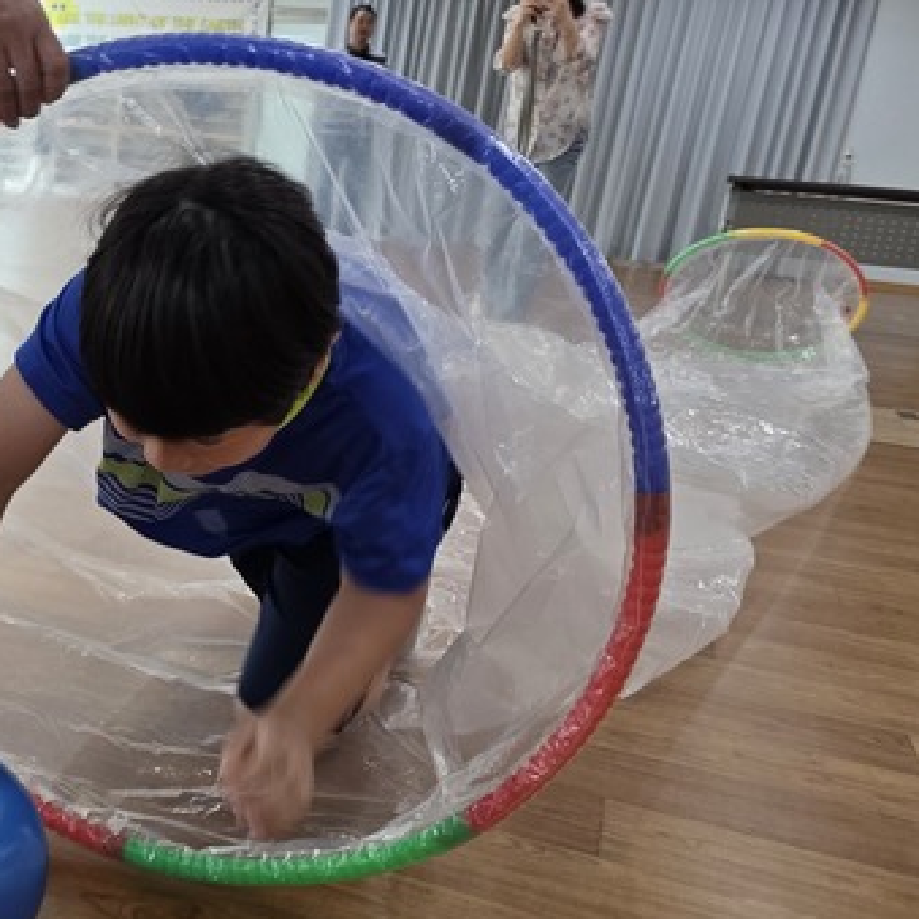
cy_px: 586
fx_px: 1201
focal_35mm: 40
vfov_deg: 41.5
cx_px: 72
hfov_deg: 38.6
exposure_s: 1/120
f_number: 1.7
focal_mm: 6.3
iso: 100
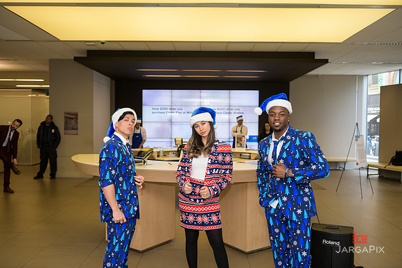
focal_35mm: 32
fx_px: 357
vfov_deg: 41.1
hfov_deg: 58.7
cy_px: 134
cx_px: 201
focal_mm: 32
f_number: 3.2
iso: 400
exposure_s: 1/125
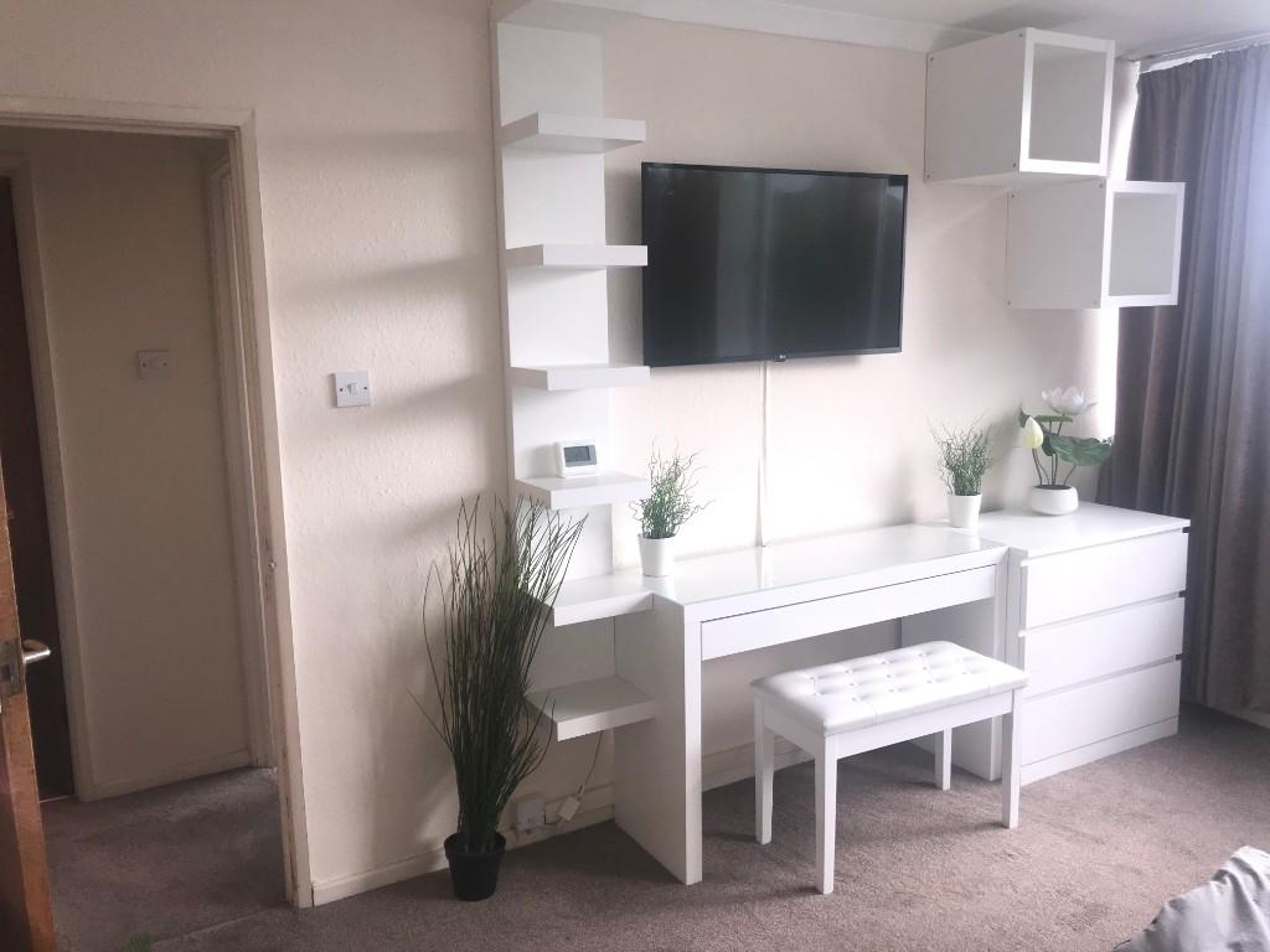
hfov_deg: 63.4
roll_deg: +1.7
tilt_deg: -8.7
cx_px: 635
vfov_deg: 49.7
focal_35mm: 28
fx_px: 1027
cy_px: 476
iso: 20
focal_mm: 3.99
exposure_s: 1/181
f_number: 1.8
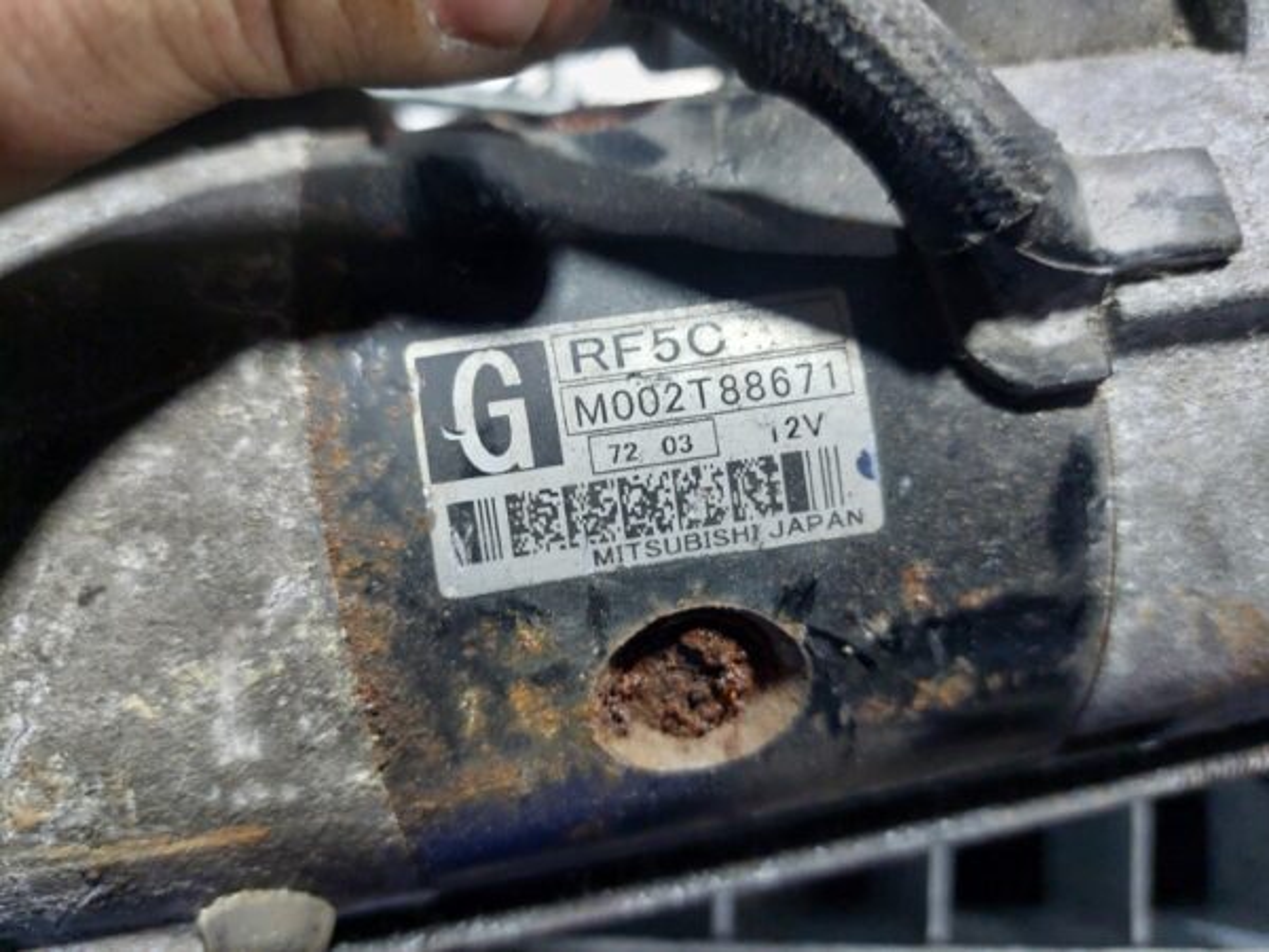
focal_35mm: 25
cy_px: 476
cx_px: 634
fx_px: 916
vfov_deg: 54.9
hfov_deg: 69.4
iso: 250
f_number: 1.8
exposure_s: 1/50
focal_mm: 5.23
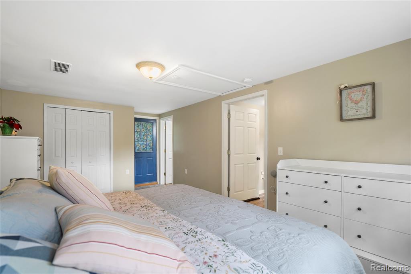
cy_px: 137
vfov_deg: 73.7
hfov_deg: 96.8
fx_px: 183
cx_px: 206
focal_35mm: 16
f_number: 4
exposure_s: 1/2.5
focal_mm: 16
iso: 100
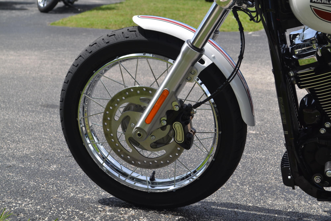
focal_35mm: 82
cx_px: 166
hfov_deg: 24.6
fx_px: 758
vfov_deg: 16.6
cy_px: 110
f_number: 8
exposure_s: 1/250
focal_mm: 55
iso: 100
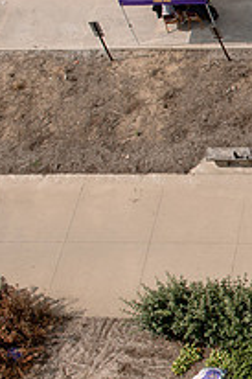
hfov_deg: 15.1
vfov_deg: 26.6
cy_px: 157
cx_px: 480
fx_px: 799
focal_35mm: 76
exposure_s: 1/640
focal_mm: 27
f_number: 5.6
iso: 64
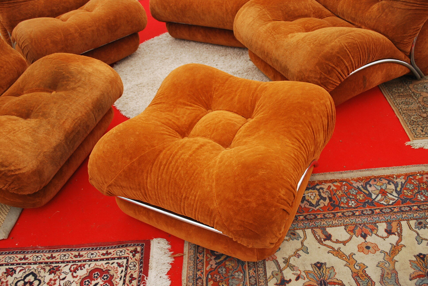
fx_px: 393
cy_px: 143
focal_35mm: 33
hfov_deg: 57.2
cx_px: 214
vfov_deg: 40.1
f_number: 4
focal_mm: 22
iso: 200
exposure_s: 1/40
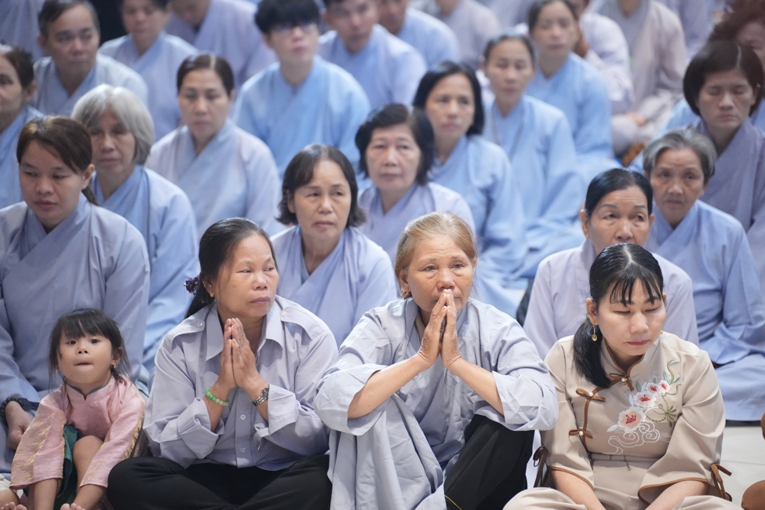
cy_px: 255
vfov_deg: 9.1
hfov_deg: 13.7
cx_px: 382
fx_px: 3187
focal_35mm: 150
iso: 6400
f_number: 2.8
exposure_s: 1/400
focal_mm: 150
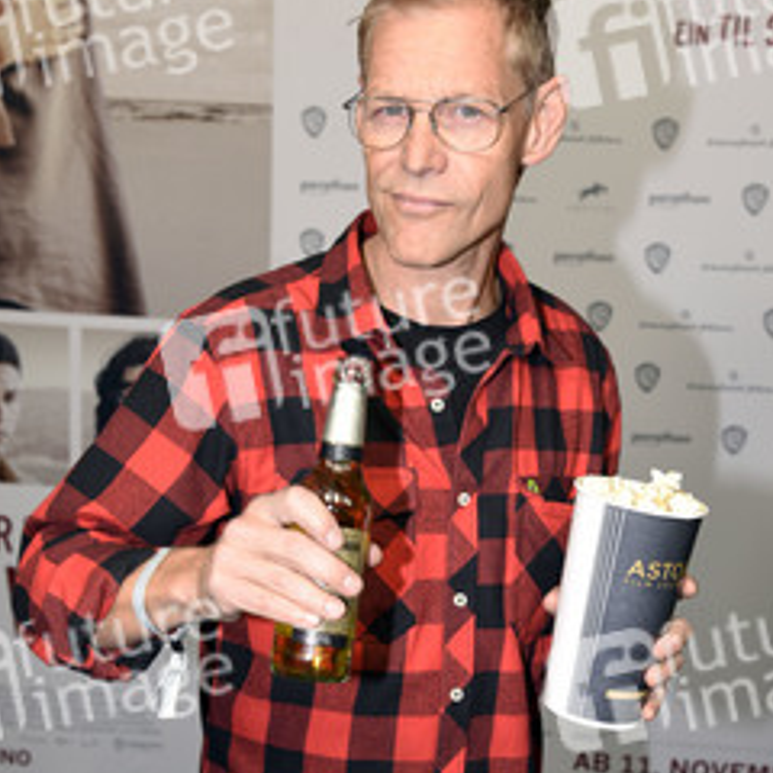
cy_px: 515
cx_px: 419
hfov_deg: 26.5
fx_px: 1642
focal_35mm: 65
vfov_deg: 26.3
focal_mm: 46
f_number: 6.3
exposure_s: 1/125
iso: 1000
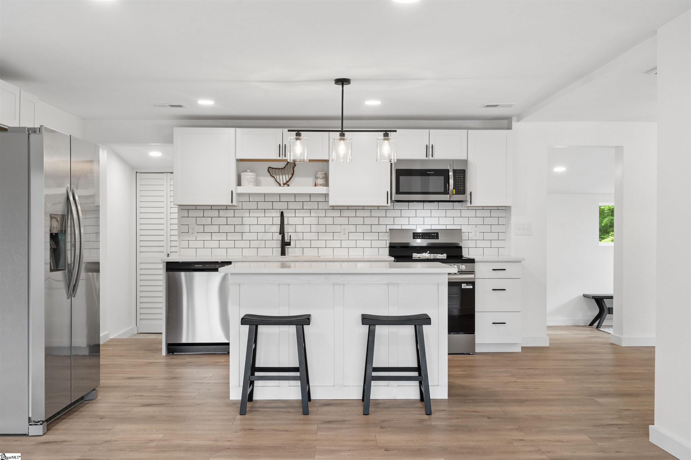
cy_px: 230
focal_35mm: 35
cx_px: 346
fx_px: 672
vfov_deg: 37.9
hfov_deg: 54.4
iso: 400
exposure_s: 1/4
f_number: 9
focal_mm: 35
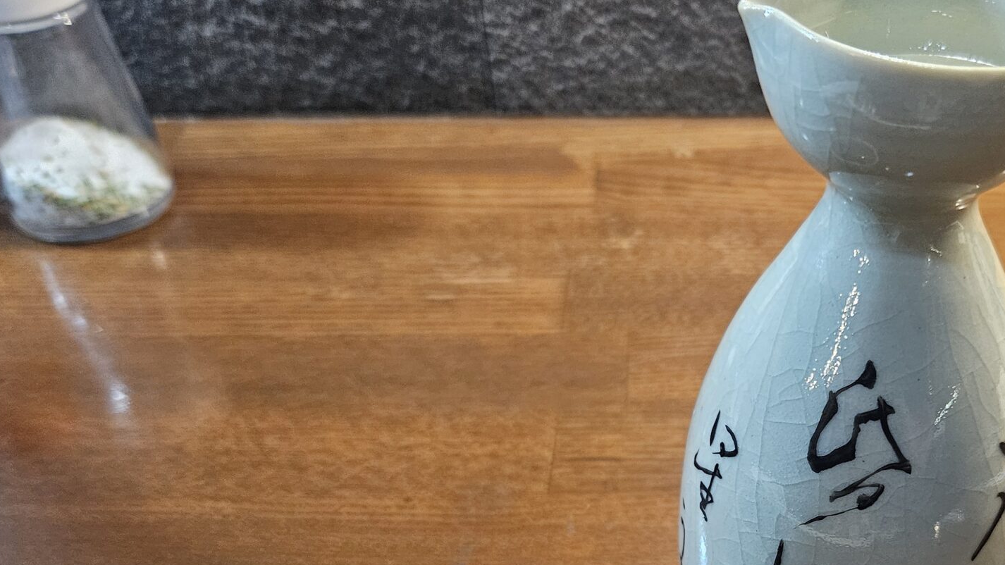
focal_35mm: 45
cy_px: 495
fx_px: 1199
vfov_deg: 25.8
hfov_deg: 44.0
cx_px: 751
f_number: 1.8
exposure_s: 1/100
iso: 400
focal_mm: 5.4
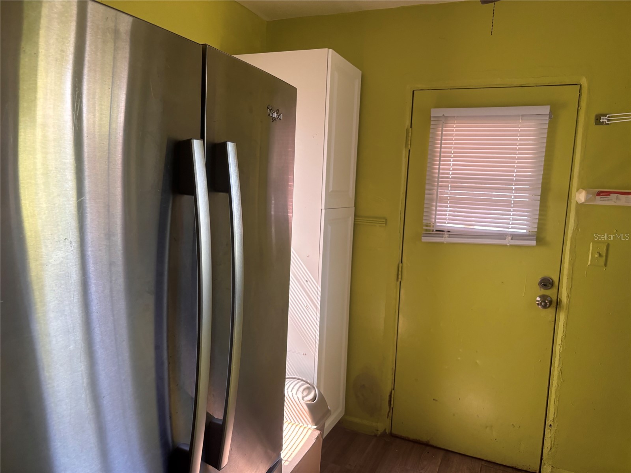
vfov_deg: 53.1
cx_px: 316
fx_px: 474
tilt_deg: -7.6
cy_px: 236
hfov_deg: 67.3
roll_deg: -2.1
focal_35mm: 26
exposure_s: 1/74
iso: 125
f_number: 1.6
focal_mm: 5.96
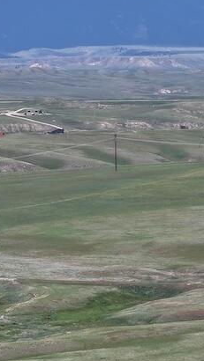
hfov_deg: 5.4
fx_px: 2142
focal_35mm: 223
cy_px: 288
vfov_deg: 9.6
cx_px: 397
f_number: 2.8
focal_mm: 19.35
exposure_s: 1/1250
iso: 100
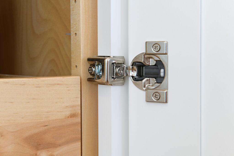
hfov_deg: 28.8
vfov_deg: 19.5
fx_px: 455
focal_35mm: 70
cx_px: 117
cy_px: 78
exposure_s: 1/1.6
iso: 200
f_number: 13
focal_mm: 70
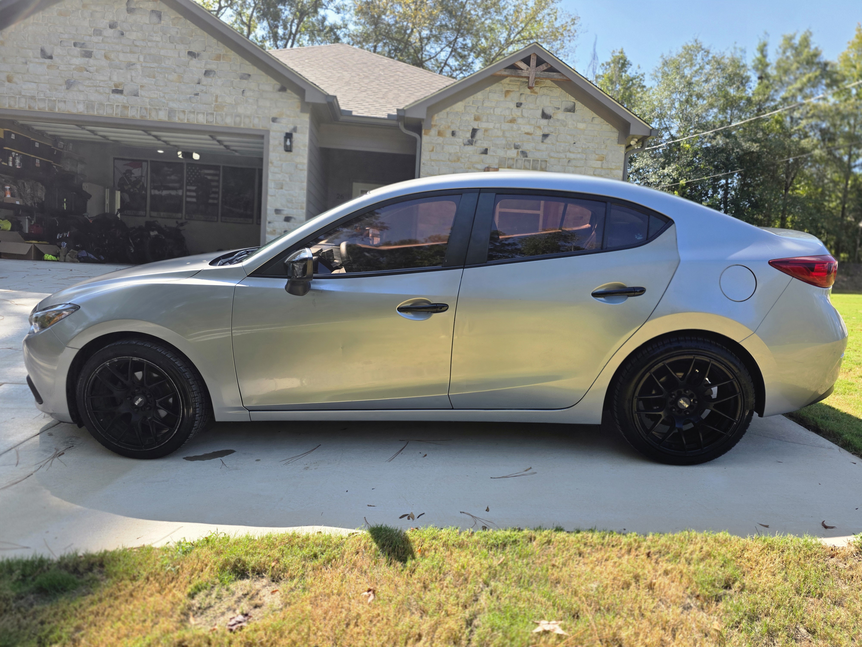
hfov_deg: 73.9
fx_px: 573
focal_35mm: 23
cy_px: 324
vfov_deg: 58.9
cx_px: 431
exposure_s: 1/2234
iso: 80
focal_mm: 6.3
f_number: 1.7
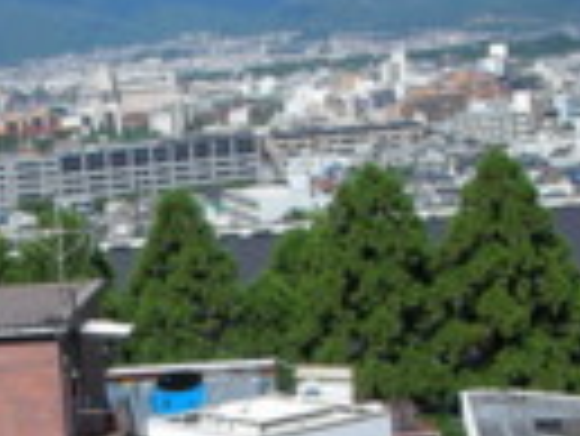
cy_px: 526
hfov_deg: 15.5
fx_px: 2046
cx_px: -121
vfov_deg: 11.9
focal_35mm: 122
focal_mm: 5.8
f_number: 8.5
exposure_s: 1/97.3
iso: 50
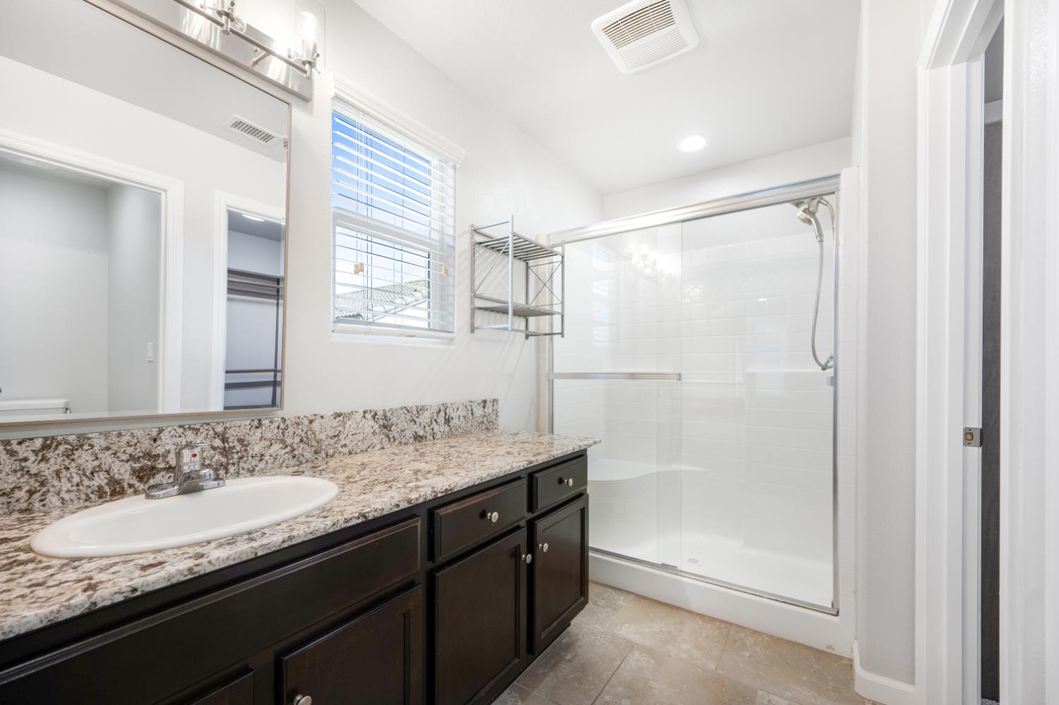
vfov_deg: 81.1
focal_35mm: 14
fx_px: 412
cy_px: 352
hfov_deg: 104.3
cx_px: 530
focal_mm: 14
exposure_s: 1/40
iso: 400
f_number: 4
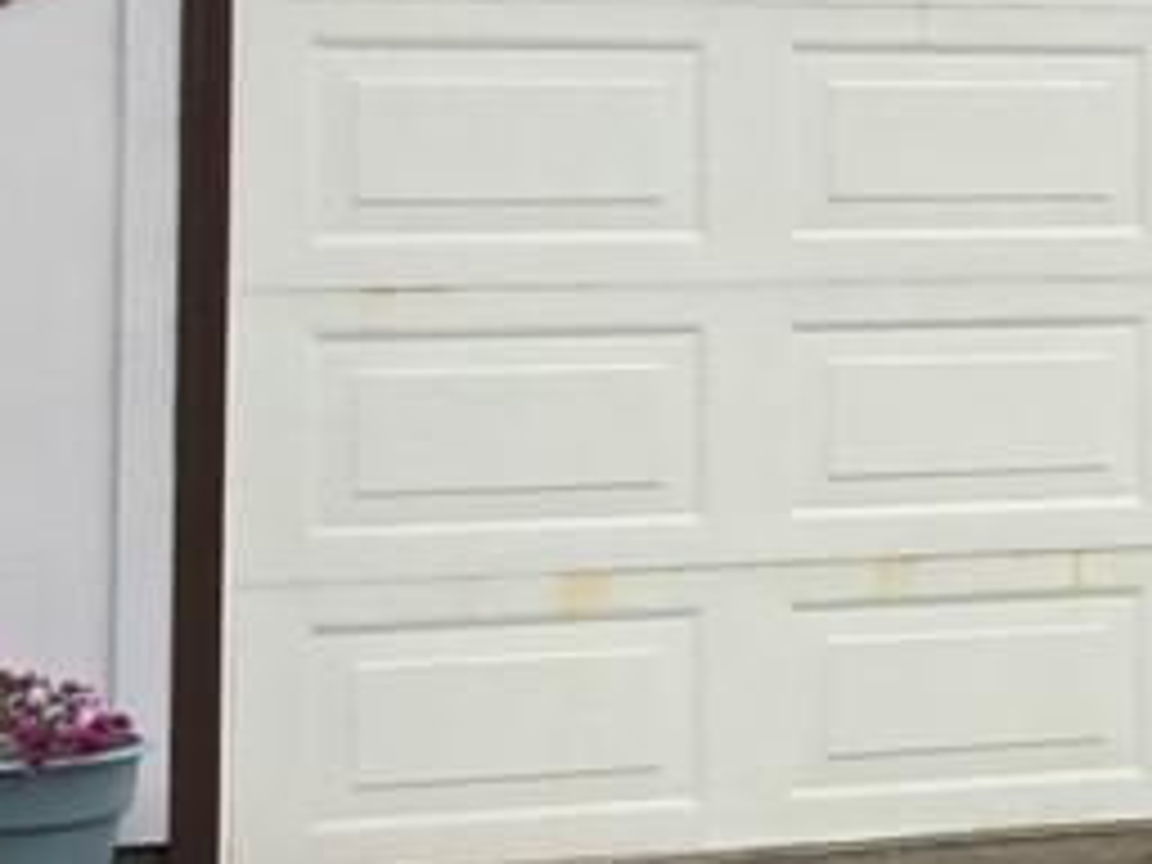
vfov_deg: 11.9
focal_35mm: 124
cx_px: 1836
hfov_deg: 14.6
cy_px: 117
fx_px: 4127
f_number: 2.4
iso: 25
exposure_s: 1/858
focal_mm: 3.3
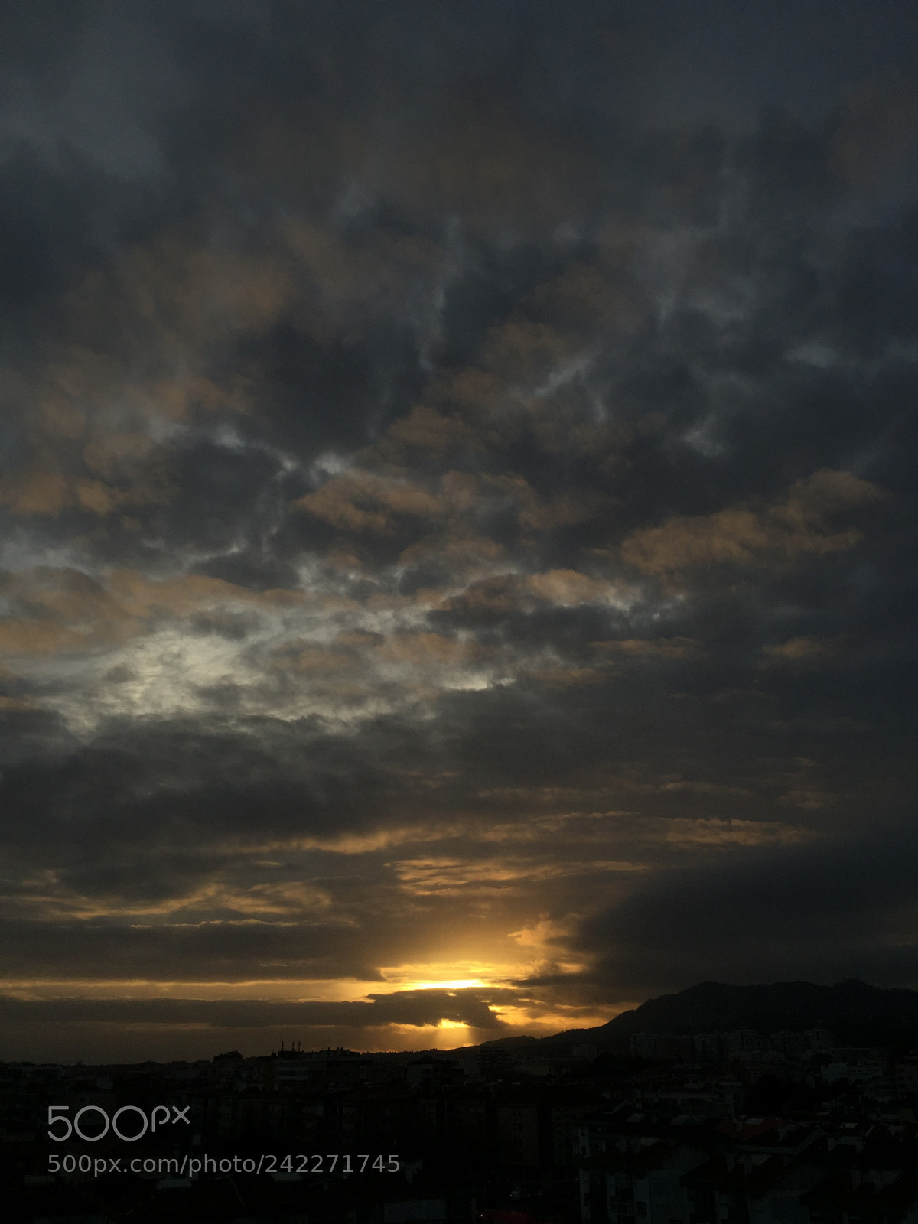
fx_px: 1025
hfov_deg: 48.2
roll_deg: +0.4
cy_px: 612
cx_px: 459
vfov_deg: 61.7
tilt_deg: +24.1
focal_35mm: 29
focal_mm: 4.15
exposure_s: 1/1647
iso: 32
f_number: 2.2
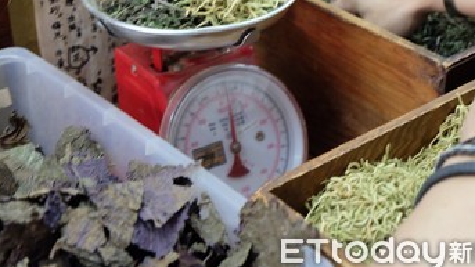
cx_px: 256
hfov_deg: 29.3
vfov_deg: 16.7
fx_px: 907
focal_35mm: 72
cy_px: 95
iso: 2000
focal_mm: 39
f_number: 3.6
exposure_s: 1/30
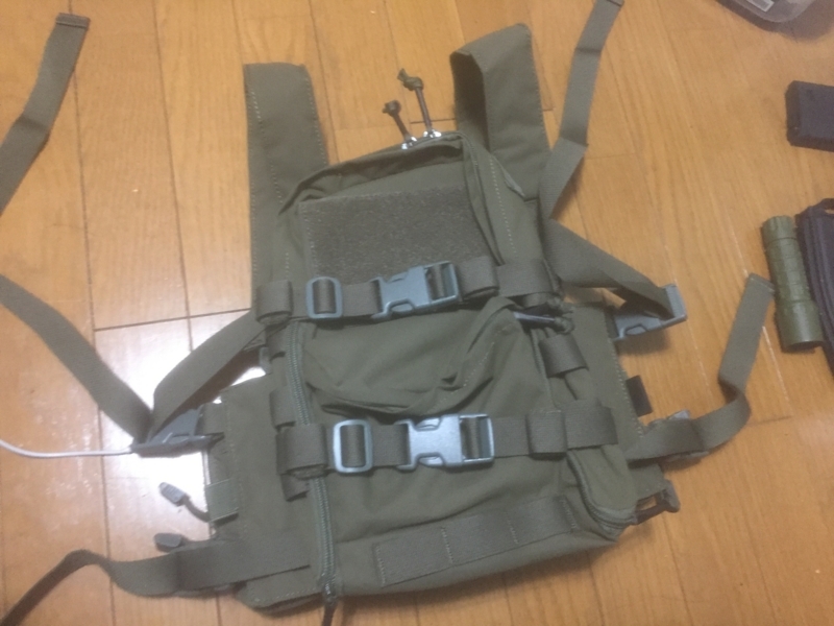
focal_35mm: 29
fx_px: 699
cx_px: 417
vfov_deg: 48.2
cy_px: 313
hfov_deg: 61.7
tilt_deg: -71.8
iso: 250
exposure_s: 1/15
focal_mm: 4.15
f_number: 2.2
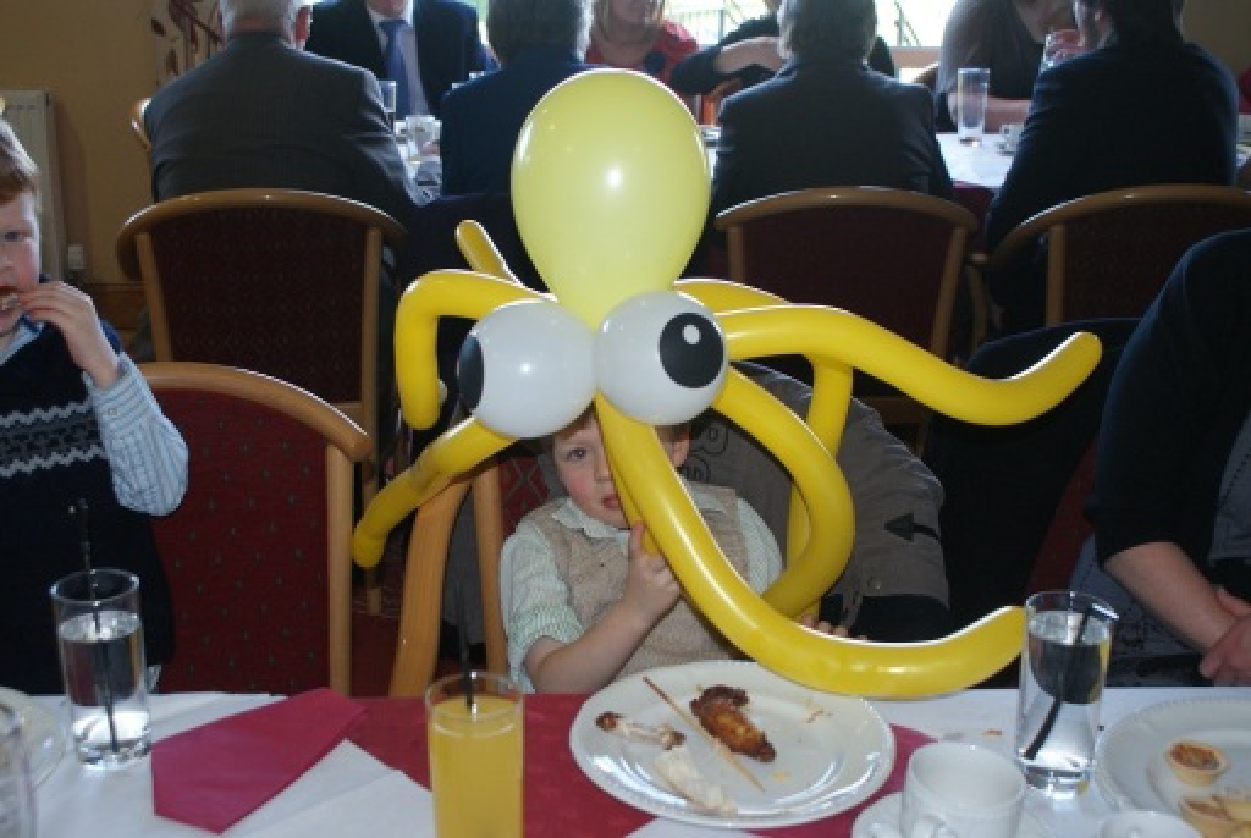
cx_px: 626
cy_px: 419
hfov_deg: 43.5
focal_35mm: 45
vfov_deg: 30.0
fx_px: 1566
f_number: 5
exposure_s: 1/60
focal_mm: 30
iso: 400
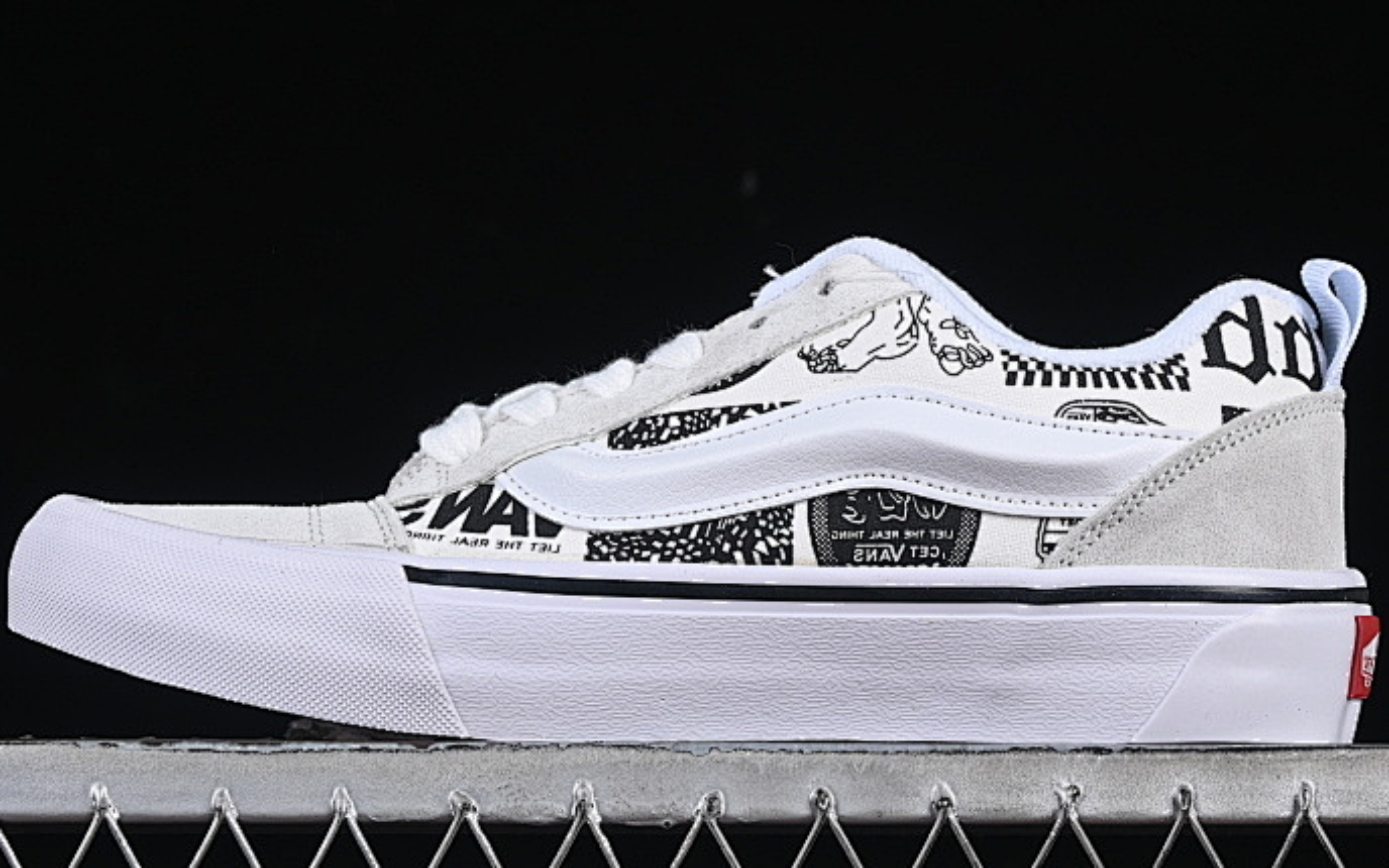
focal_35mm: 120
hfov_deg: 17.4
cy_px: 291
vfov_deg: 10.9
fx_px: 4543
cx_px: 711
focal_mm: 50
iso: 160
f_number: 8
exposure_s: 1/80
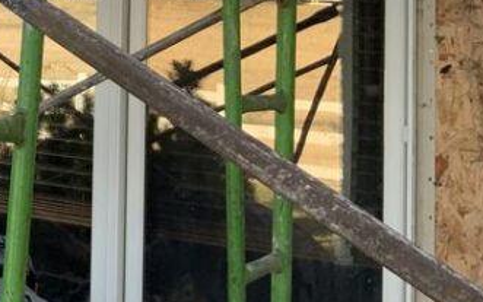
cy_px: -104
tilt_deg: +5.8
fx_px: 1251
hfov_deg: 19.7
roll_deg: -3.7
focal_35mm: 95
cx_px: -185
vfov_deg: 13.2
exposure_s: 1/174
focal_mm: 3
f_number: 1.8
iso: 16
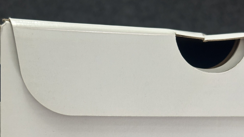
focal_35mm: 70
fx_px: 453
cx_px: 122
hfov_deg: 30.1
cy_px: 133
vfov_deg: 16.9
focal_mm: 6.86
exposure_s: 1/50
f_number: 1.78
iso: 125
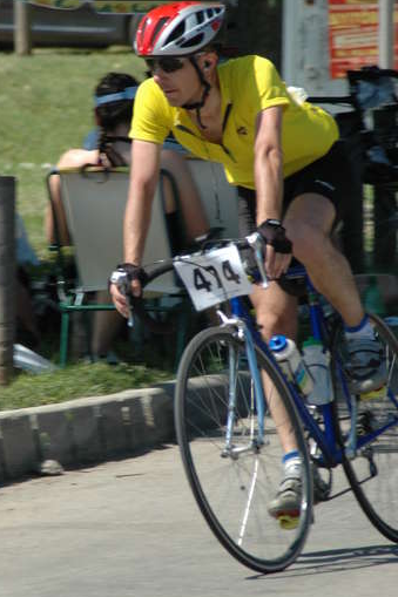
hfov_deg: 2.6
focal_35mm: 530
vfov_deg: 3.9
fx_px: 8794
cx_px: 172
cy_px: 290
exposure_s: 1/250
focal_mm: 300
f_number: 11
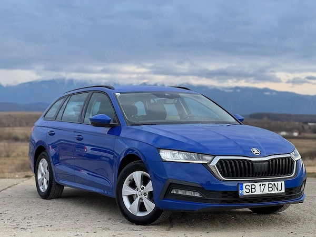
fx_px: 703
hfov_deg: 25.3
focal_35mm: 77
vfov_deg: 19.1
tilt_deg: +0.2
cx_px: 158
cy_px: 118
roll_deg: -1.3
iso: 25
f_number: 2.8
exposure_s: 1/134
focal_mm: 9
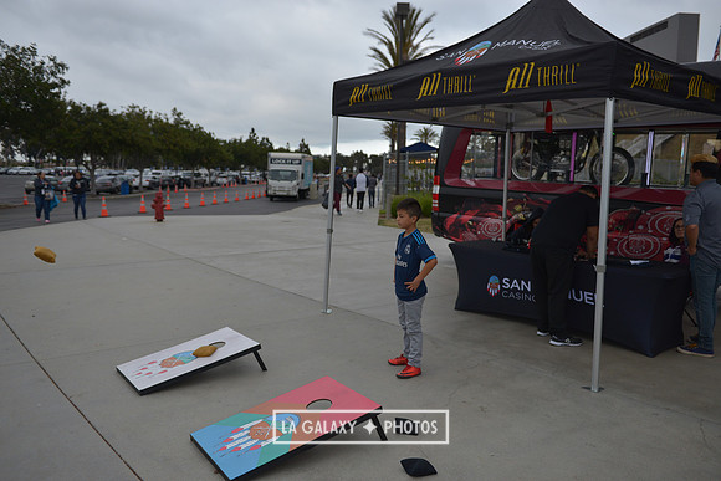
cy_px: 240
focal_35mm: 32
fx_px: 641
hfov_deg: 58.7
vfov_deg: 41.1
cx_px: 360
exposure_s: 1/1600
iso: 400
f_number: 3.2
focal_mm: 32
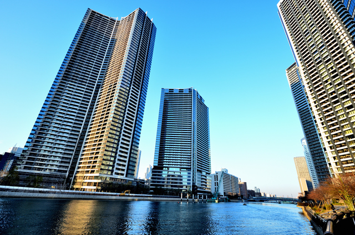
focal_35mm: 16
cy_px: 118
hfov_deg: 96.8
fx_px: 158
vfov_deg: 73.6
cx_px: 178
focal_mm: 16
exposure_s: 1/100
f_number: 10
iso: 320
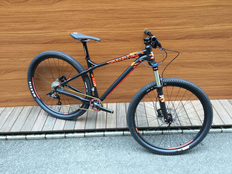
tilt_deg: -33.6
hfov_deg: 58.4
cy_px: 87
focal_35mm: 31
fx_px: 208
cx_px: 116
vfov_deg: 45.4
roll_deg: +2.1
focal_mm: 3.3
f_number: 2.4
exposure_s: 1/30
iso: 50
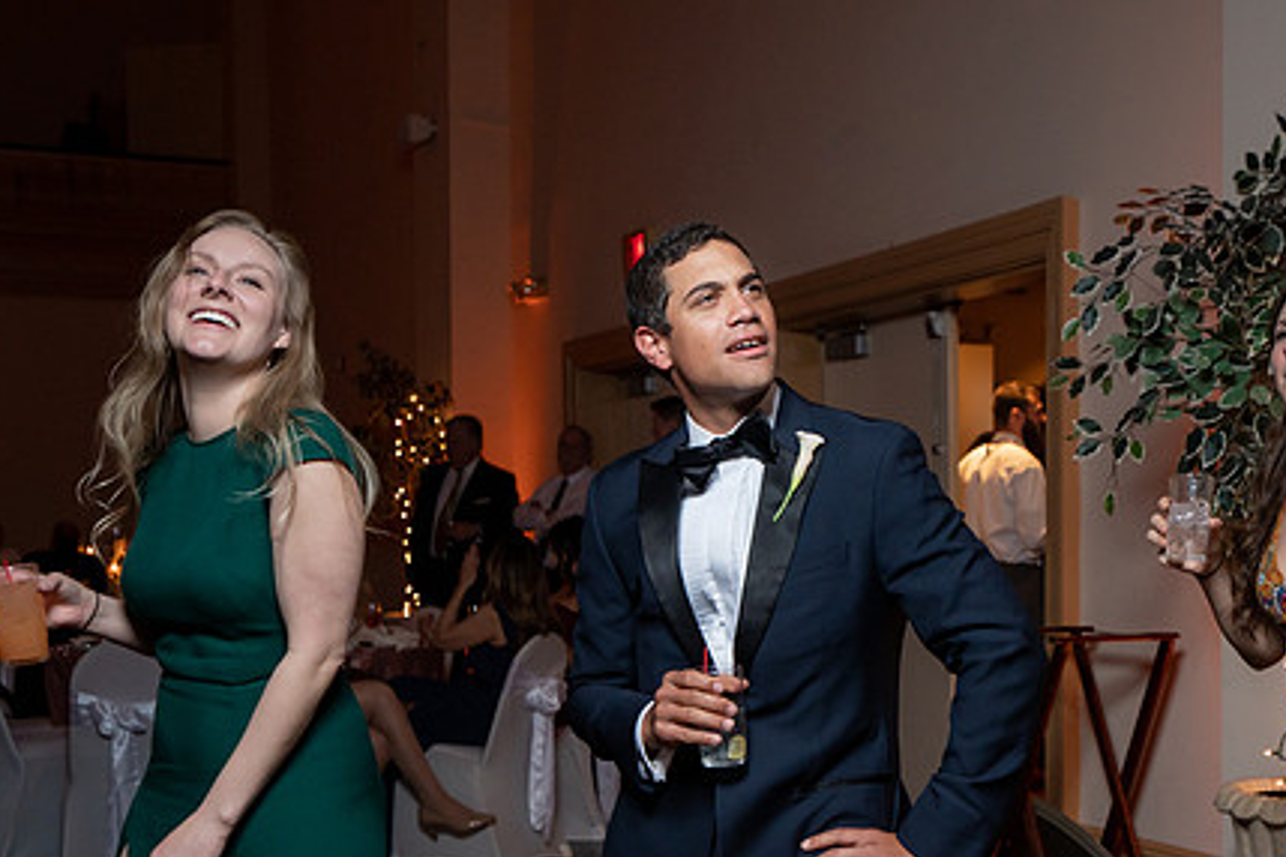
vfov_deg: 27.9
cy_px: 574
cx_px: 803
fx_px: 1715
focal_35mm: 48
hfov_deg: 40.8
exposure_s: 1/200
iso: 2000
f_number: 4
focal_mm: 35
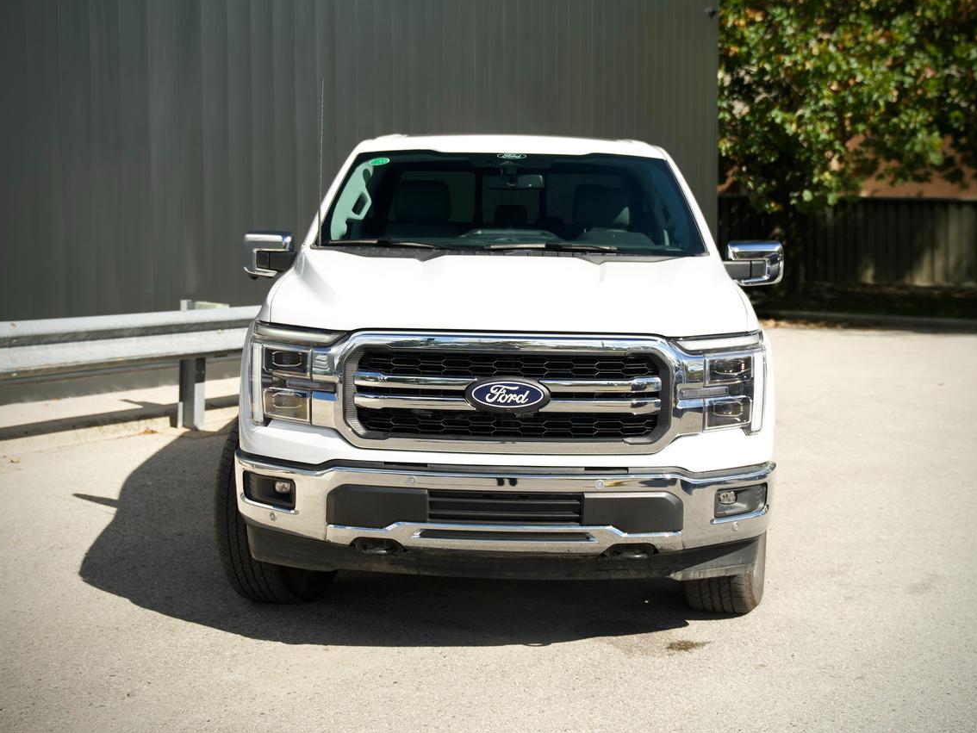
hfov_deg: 37.4
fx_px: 1443
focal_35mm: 51
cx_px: 517
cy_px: 366
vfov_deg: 28.5
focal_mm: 31.4
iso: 250
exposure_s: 1/50
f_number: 2.8
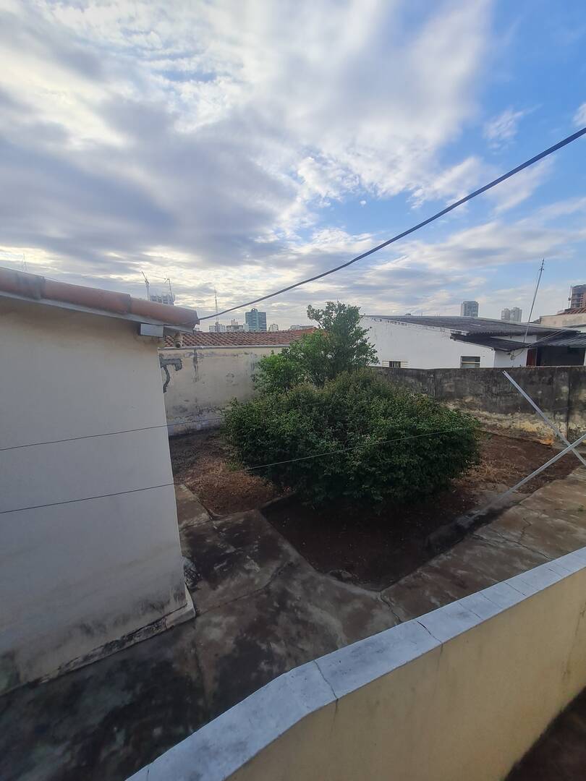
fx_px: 293
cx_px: 293
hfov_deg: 89.9
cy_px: 390
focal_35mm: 13
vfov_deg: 106.2
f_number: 2.2
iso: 50
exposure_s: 1/730
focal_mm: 1.74
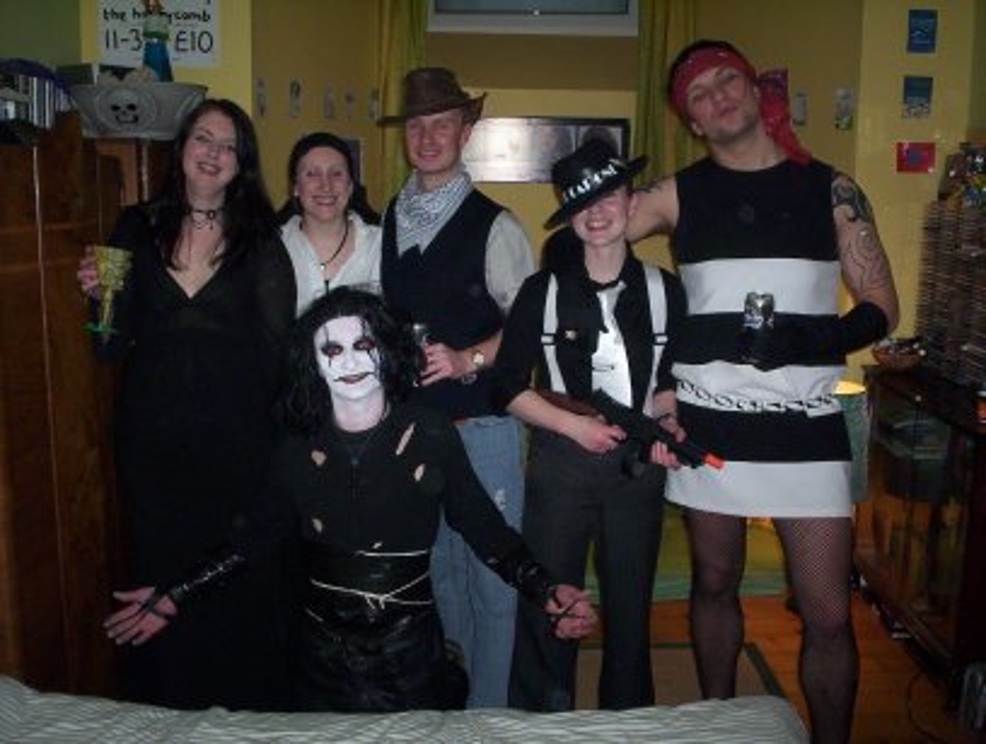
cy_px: 372
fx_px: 1085
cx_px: 493
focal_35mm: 38
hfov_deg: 48.9
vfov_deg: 37.9
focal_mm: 4.99
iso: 140
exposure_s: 1/60
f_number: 4.5
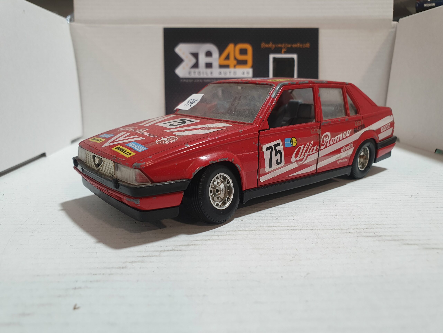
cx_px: 222
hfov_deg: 67.3
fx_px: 333
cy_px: 166
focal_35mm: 26
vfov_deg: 53.1
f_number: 2.4
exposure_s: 1/25
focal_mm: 4.32
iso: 64
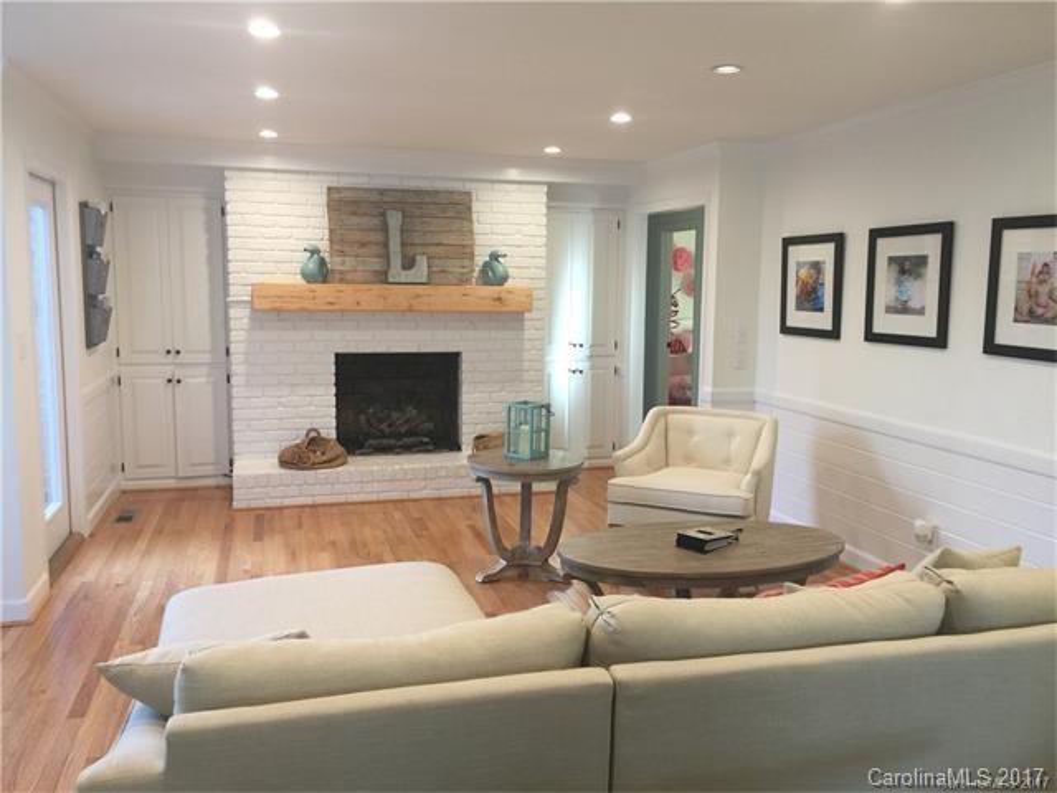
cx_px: 528
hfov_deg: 61.7
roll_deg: -1.1
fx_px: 886
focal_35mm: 29
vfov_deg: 48.2
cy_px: 396
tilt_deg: -8.2
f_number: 2.2
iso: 32
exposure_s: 1/15
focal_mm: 4.15
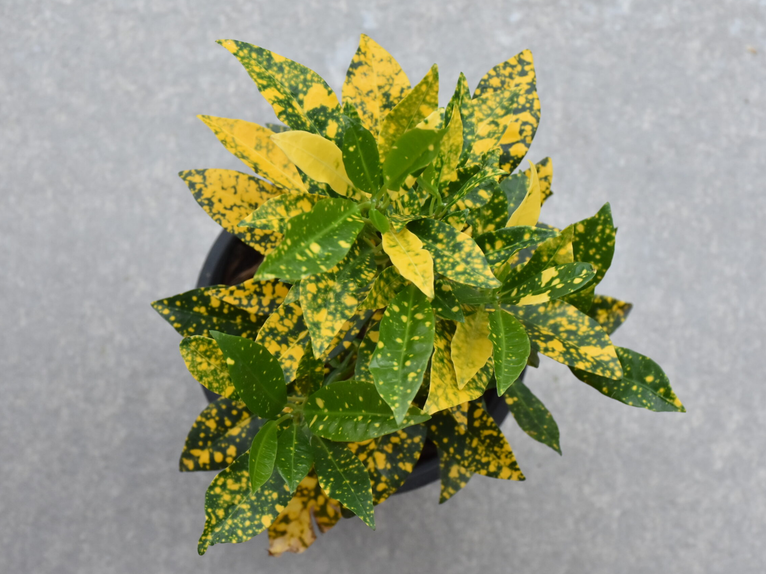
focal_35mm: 98
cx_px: 403
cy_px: 287
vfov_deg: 15.1
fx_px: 2168
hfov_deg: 20.0
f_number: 9
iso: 800
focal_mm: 60
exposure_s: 1/400
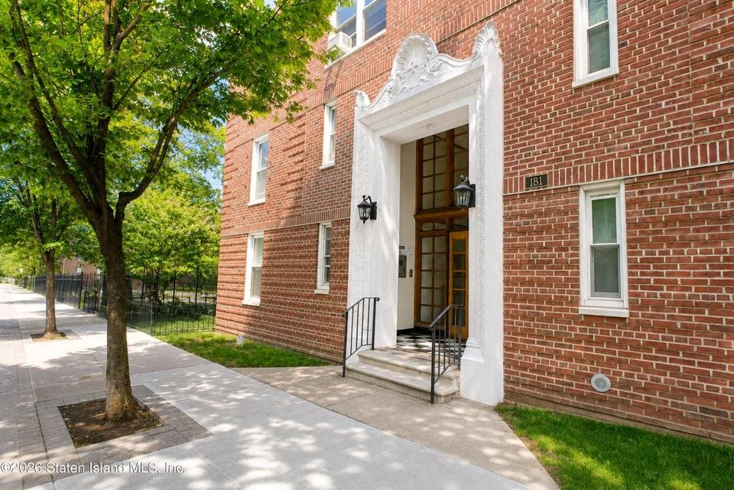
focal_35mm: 15
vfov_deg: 77.3
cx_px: 367
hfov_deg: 100.4
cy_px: 245
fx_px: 306
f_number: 8
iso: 200
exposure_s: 1/100
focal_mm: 10
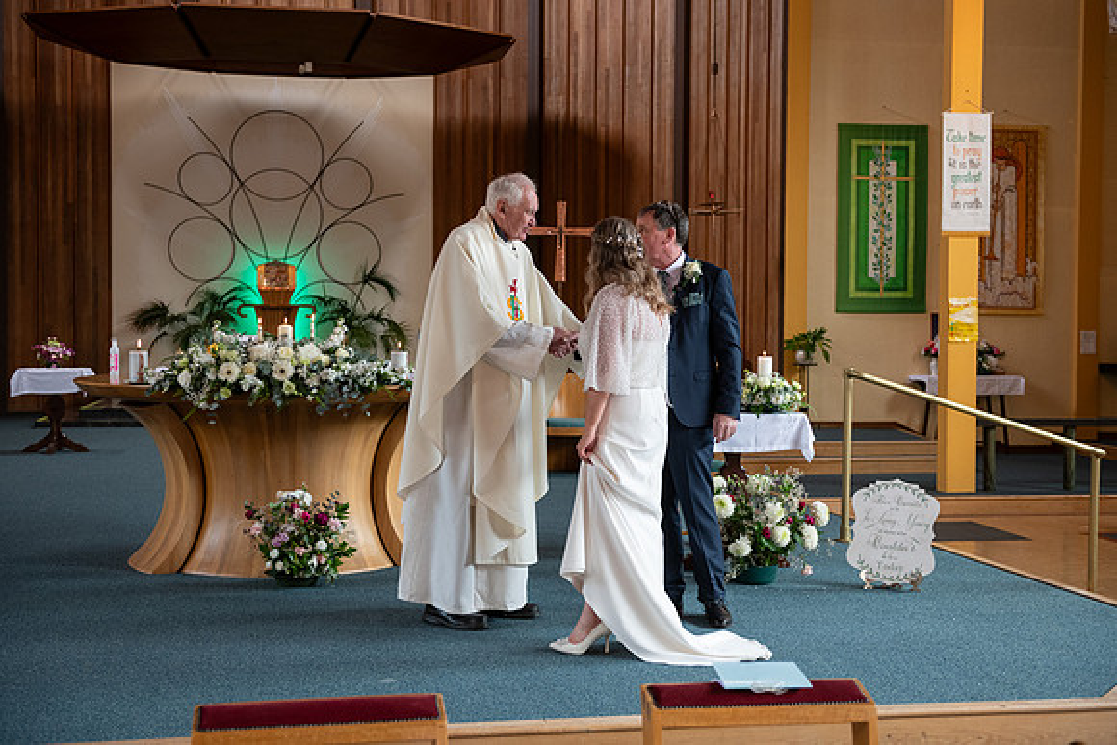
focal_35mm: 48
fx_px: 1490
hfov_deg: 41.1
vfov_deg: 28.1
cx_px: 558
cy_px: 372
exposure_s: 1/160
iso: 640
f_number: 3.5
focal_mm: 48
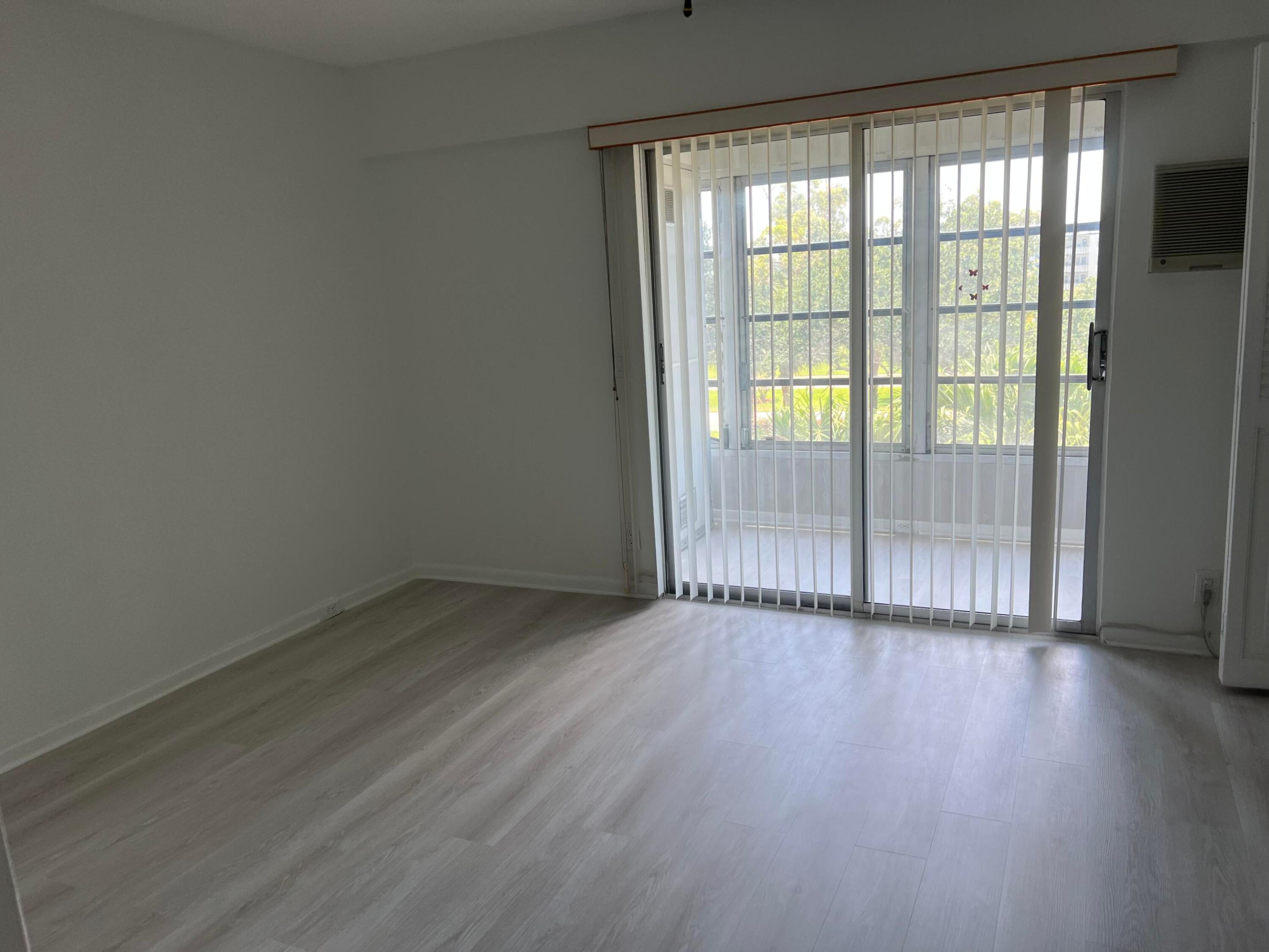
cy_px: 476
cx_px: 634
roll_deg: +3.8
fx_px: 953
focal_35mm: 26
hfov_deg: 67.3
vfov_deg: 53.1
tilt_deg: -11.8
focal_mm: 5.7
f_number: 1.5
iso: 32
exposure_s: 1/136
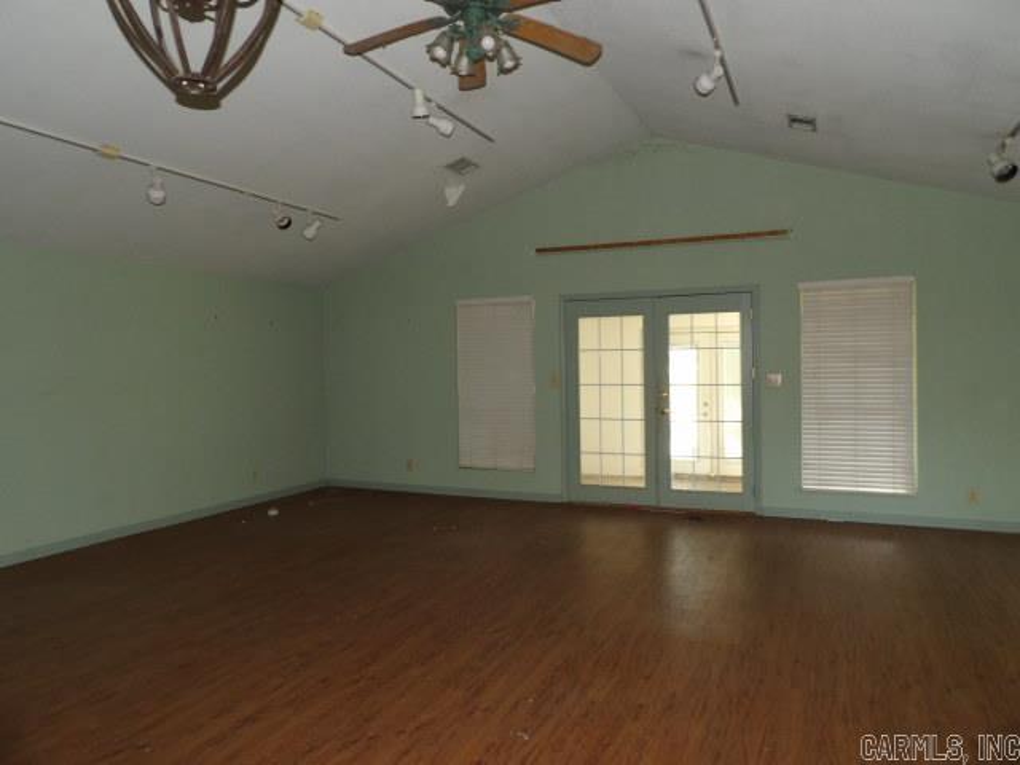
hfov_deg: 71.6
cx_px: 510
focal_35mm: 24
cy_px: 382
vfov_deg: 56.8
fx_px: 707
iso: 208
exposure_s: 1/32
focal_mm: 4.3
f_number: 3.2
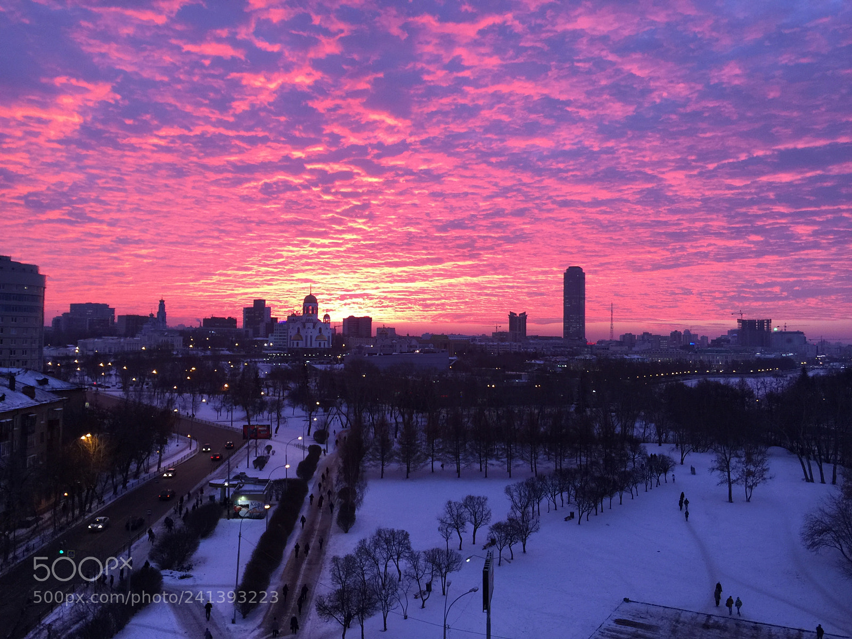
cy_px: 320
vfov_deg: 48.2
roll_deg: +0.0
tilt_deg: +2.2
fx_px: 714
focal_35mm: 29
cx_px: 426
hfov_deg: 61.7
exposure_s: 1/33
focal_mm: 4.15
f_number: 2.2
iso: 40
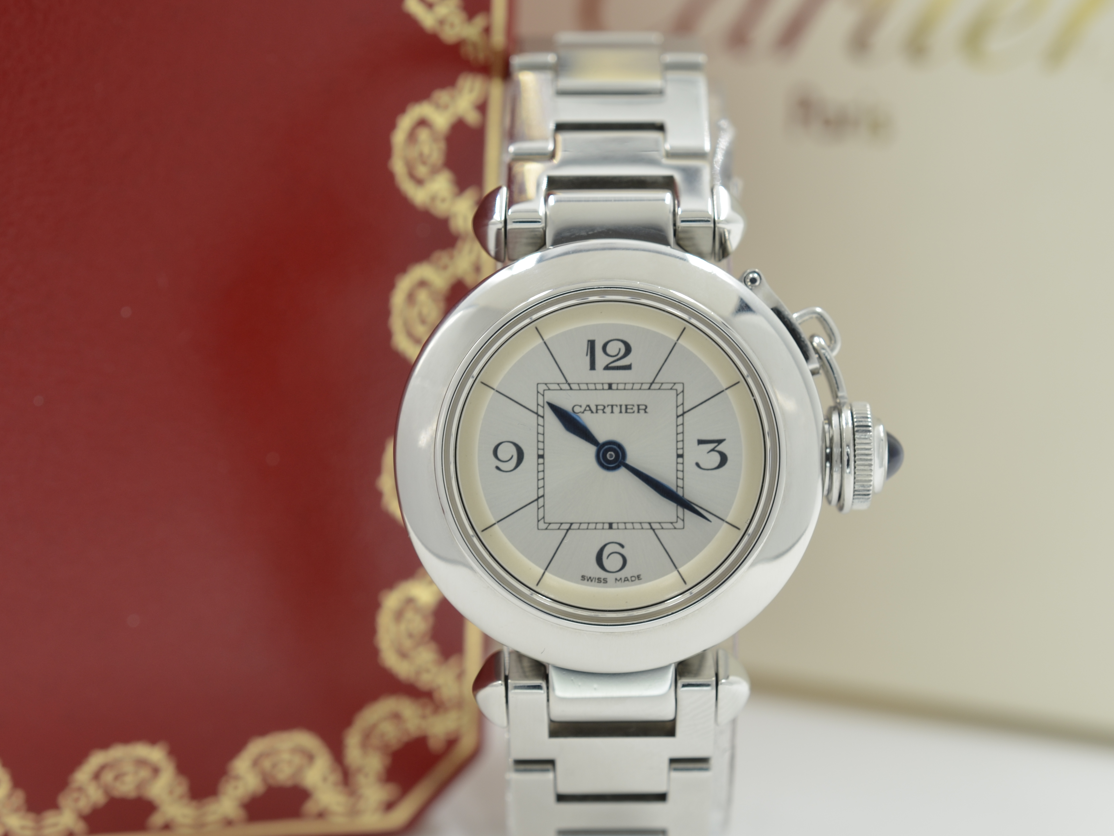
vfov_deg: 19.9
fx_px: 2382
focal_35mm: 74
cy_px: 451
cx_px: 593
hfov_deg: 26.3
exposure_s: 1/50
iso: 125
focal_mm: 40
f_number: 8
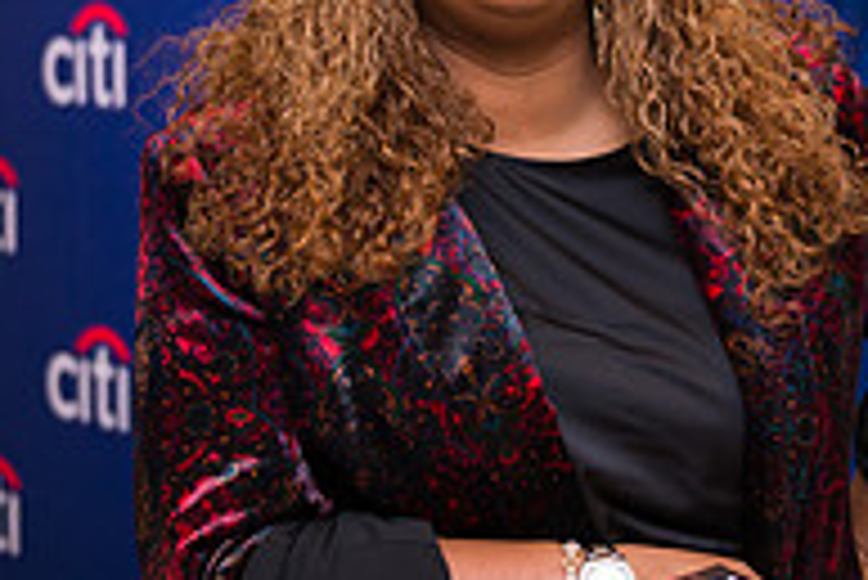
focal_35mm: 108
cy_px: 135
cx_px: 823
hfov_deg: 18.5
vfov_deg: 12.7
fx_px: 2606
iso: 400
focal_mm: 36
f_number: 3.2
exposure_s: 1/200
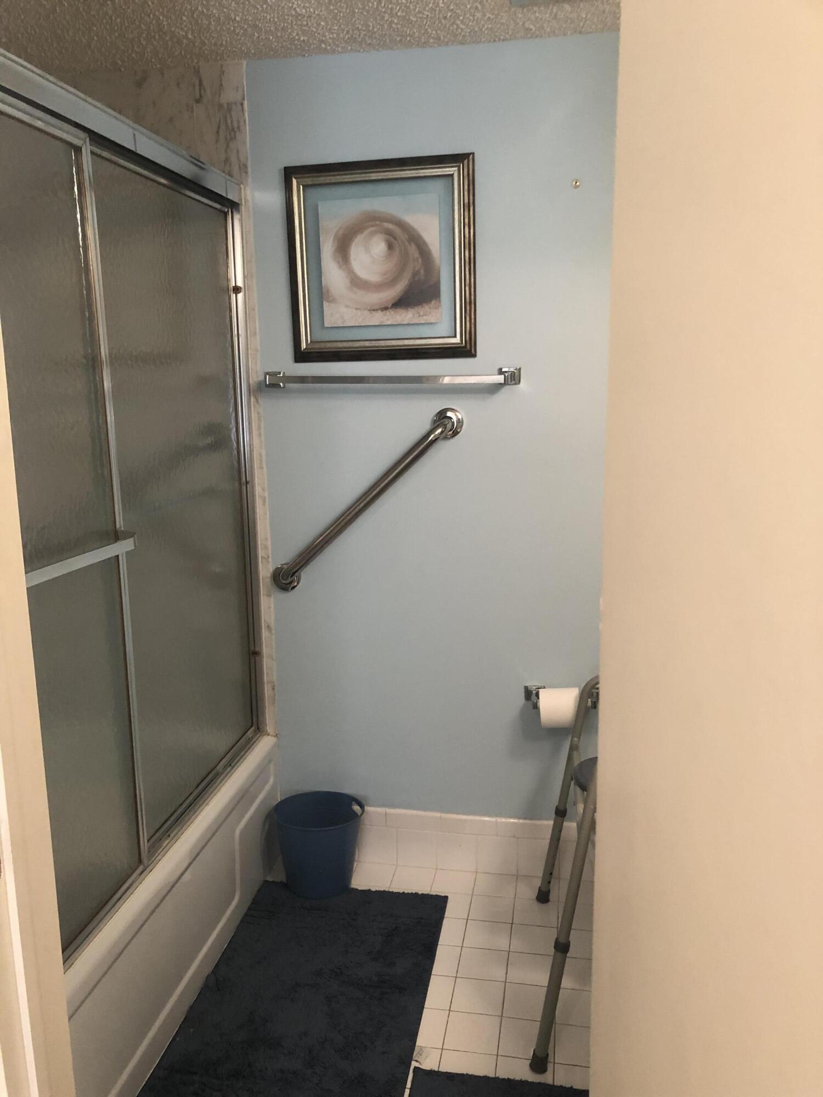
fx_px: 888
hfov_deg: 49.7
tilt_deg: -12.9
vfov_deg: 63.4
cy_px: 548
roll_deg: +1.6
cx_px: 412
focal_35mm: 28
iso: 80
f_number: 1.8
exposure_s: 1/15
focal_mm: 3.99
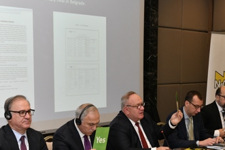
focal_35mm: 68
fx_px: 425
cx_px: 124
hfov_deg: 29.7
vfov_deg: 19.9
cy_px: 109
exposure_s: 1/125
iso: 1600
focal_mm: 45
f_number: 4.5
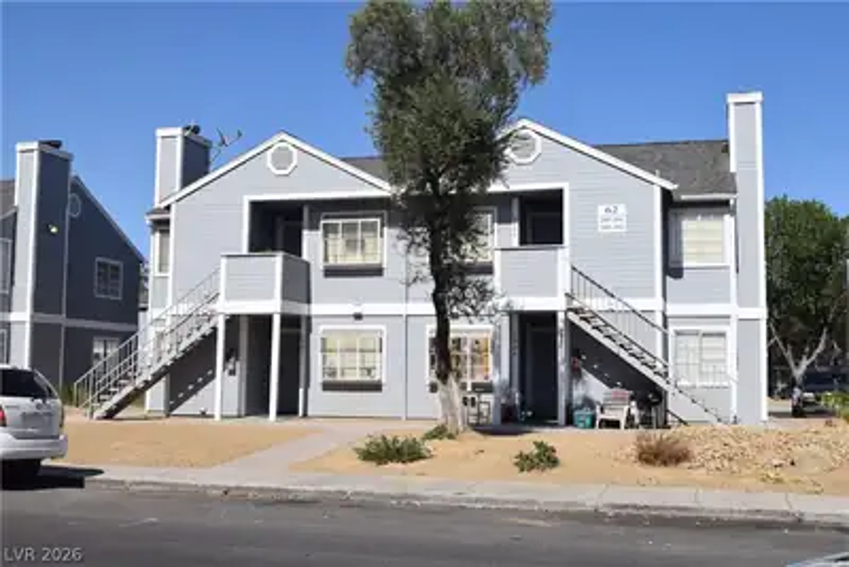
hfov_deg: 43.6
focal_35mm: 45
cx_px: 424
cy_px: 284
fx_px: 1062
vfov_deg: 29.9
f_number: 11
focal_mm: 30
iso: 200
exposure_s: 1/500
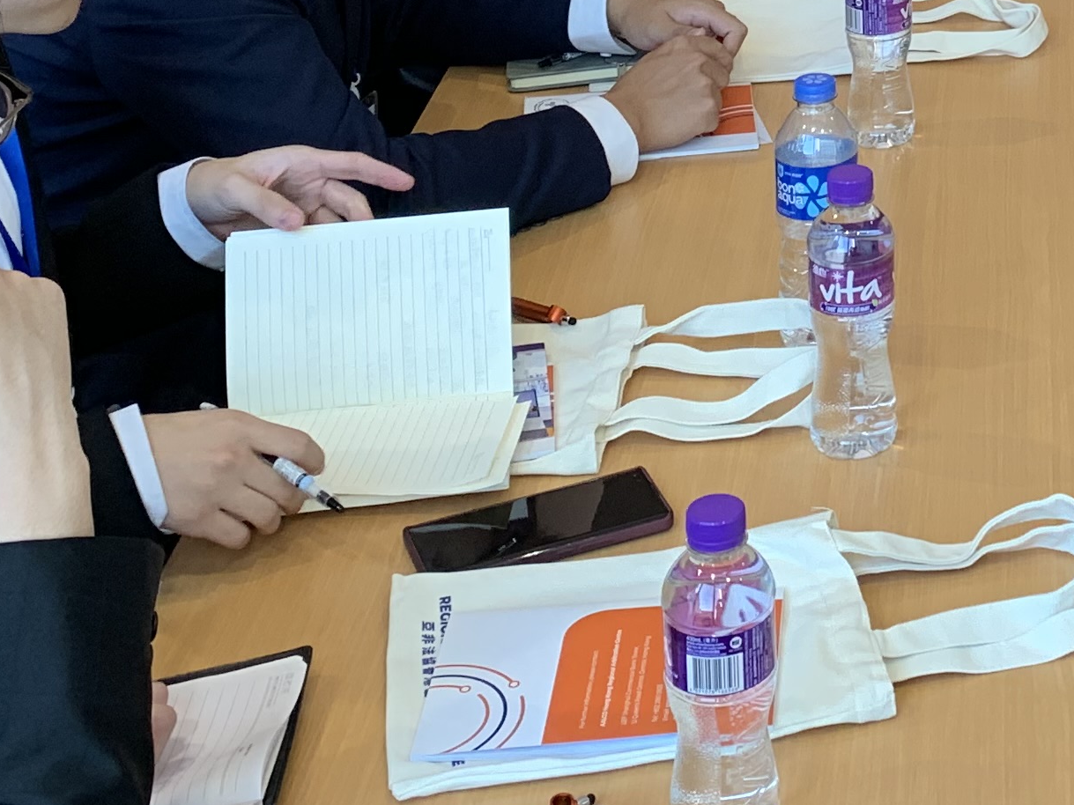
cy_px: -472
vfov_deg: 15.5
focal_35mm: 86
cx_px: 1166
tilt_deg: -10.1
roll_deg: +0.7
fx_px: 2668
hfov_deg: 21.6
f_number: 1.8
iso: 64
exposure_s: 1/60
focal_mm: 4.25
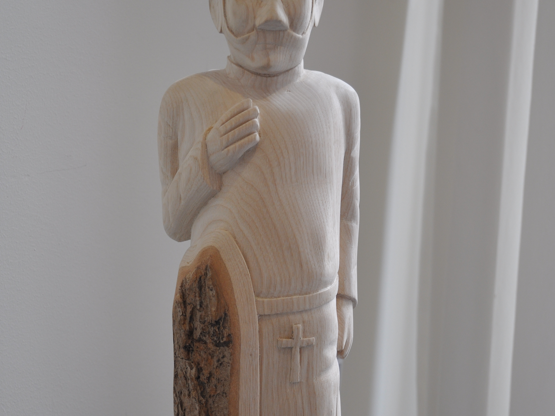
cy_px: 271
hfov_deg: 29.4
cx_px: 281
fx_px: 1058
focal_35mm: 66
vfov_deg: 22.2
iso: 400
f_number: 5.6
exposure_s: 1/30
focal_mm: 30
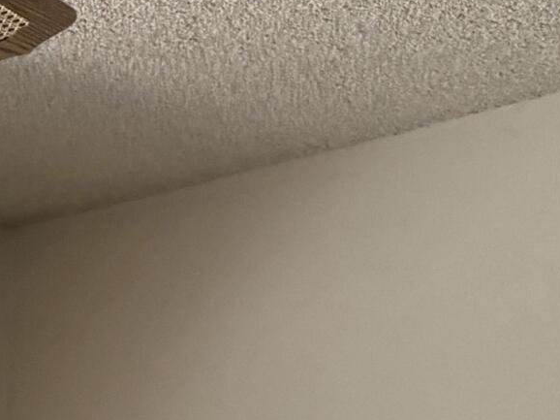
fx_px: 2183
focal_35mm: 135
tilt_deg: -5.1
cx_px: -377
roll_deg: -1.6
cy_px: 939
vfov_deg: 9.9
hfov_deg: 13.4
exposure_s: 1/60
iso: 125
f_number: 1.6
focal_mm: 5.96
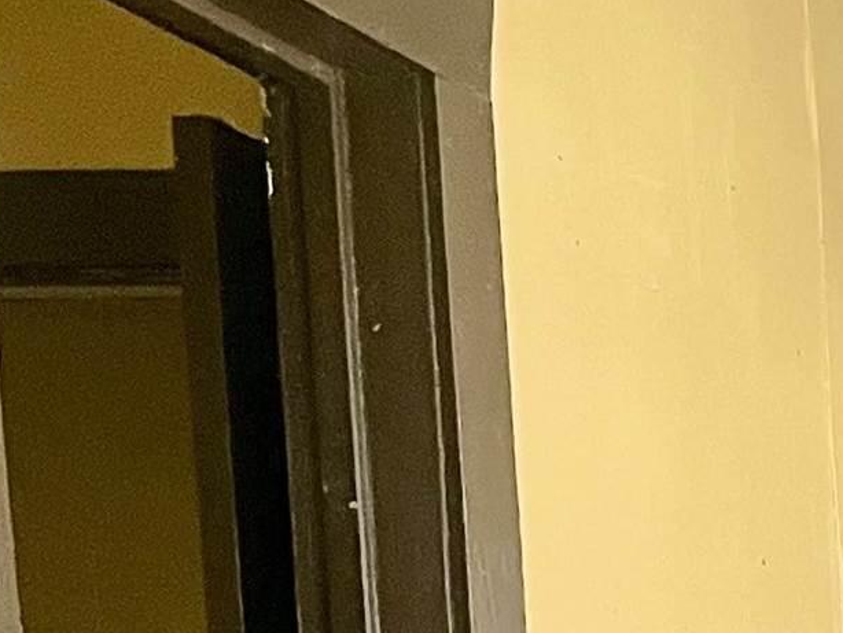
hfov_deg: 12.7
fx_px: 3167
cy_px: 1116
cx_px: 1827
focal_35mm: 130
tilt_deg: -5.4
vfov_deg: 10.7
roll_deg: +2.1
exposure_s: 1/60
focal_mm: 5.1
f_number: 1.6
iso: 400
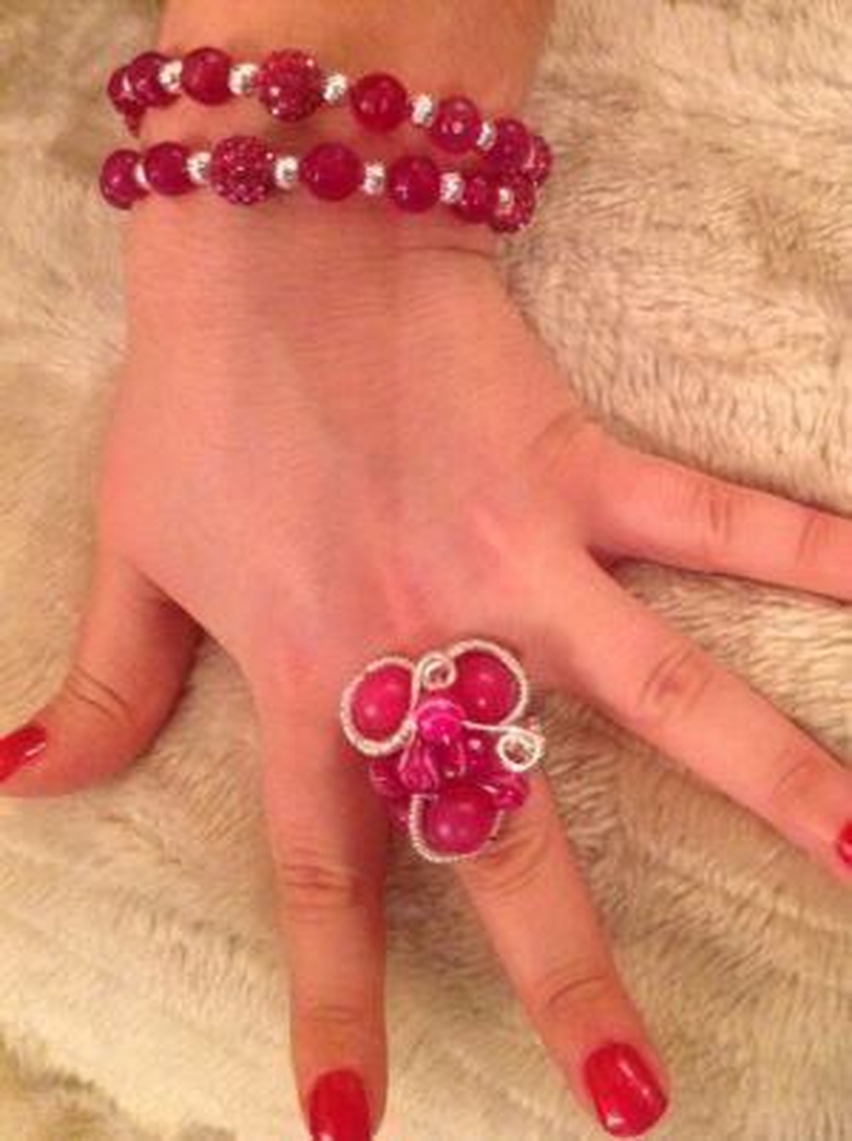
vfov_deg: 52.7
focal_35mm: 35
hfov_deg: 40.6
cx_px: 426
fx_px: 1152
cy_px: 570
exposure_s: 1/15
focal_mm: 4.28
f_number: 2.4
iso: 640
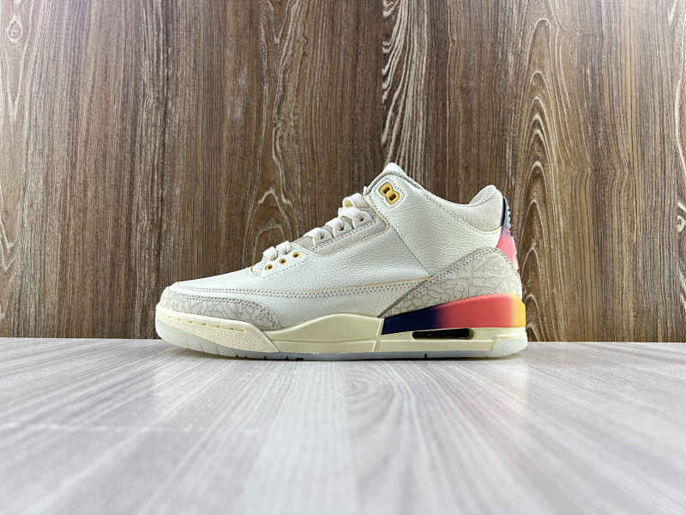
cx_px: 343
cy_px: 258
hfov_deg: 67.3
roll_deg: -0.3
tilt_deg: +2.8
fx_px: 515
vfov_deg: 53.1
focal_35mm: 26
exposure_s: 1/183
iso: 40
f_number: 1.5
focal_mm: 5.7
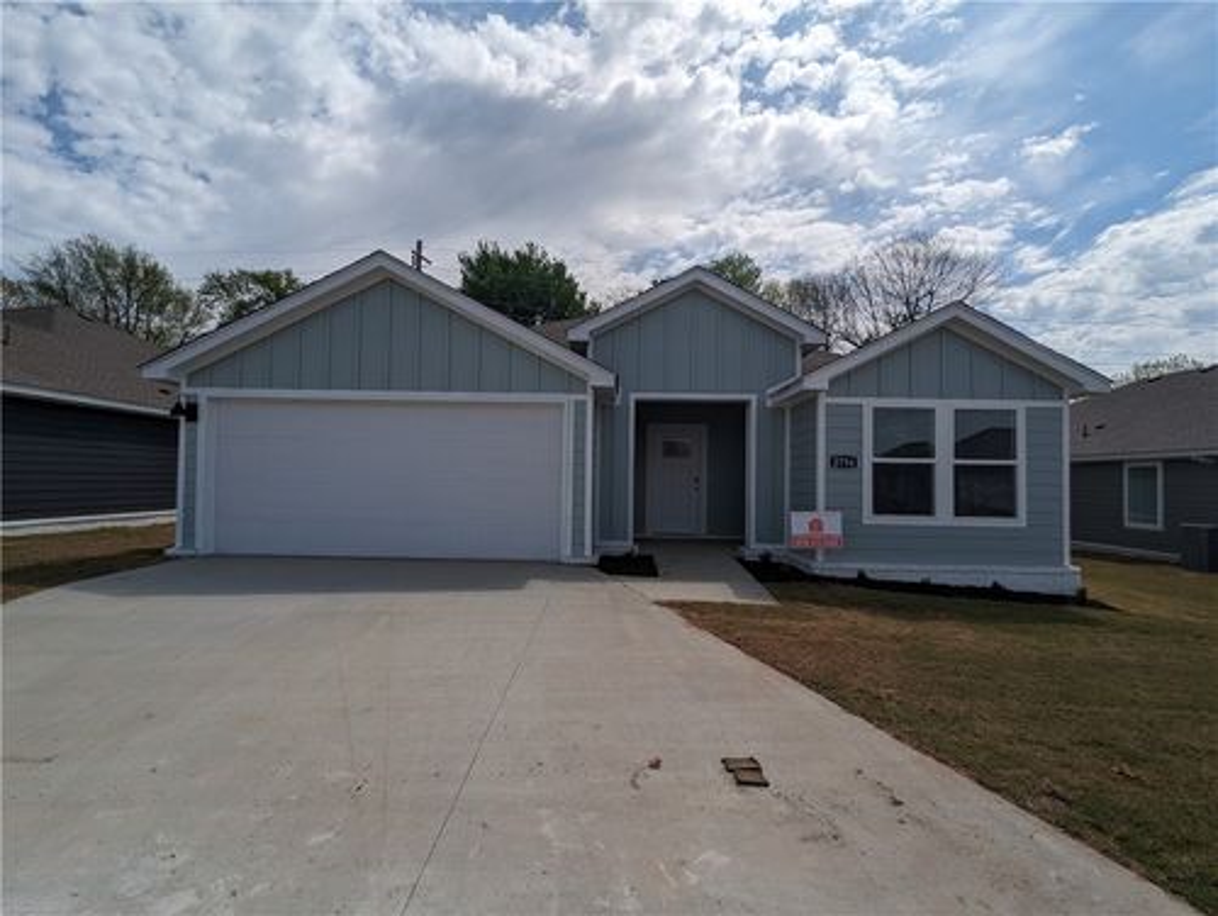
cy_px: 458
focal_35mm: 16
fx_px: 564
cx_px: 609
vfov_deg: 78.2
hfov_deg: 94.4
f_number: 2.2
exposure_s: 1/4902
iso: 55
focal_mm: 2.35
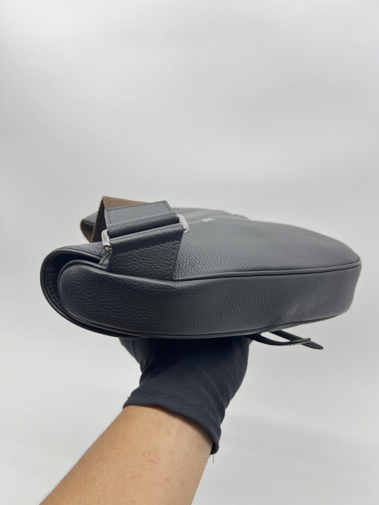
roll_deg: +0.4
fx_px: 380
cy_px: 252
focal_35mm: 26
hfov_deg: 53.1
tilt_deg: -17.8
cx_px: 190
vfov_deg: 67.3
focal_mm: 5.7
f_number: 1.5
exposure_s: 1/100
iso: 32
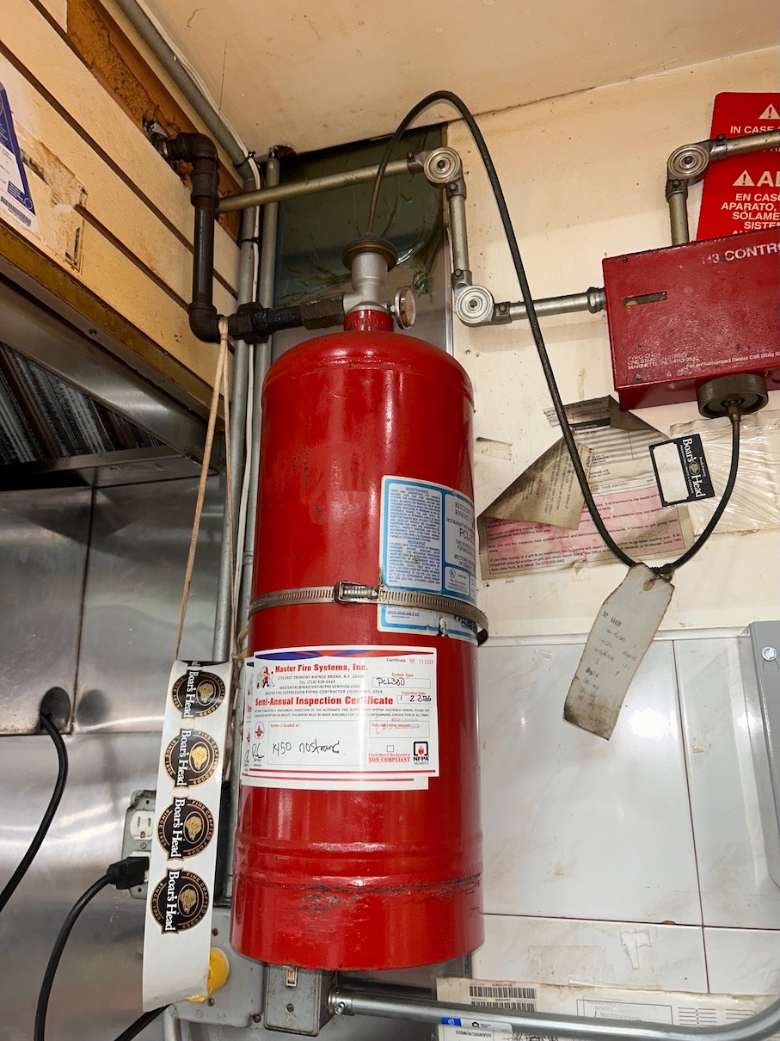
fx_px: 781
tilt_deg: +16.1
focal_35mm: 26
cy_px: 520
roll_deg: -0.3
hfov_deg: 53.0
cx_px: 390
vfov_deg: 67.3
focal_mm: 5.7
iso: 32
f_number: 1.5
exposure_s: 1/39
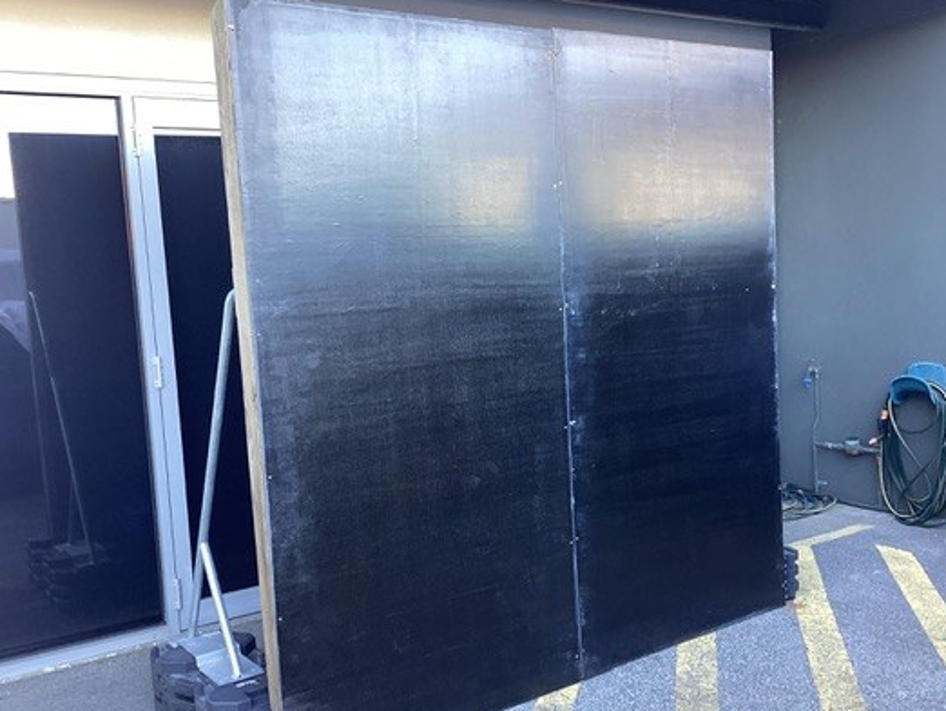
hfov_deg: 48.9
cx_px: 491
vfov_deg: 37.7
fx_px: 1039
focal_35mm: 38
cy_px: 383
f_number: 2.4
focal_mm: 3.3
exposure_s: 1/60
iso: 100
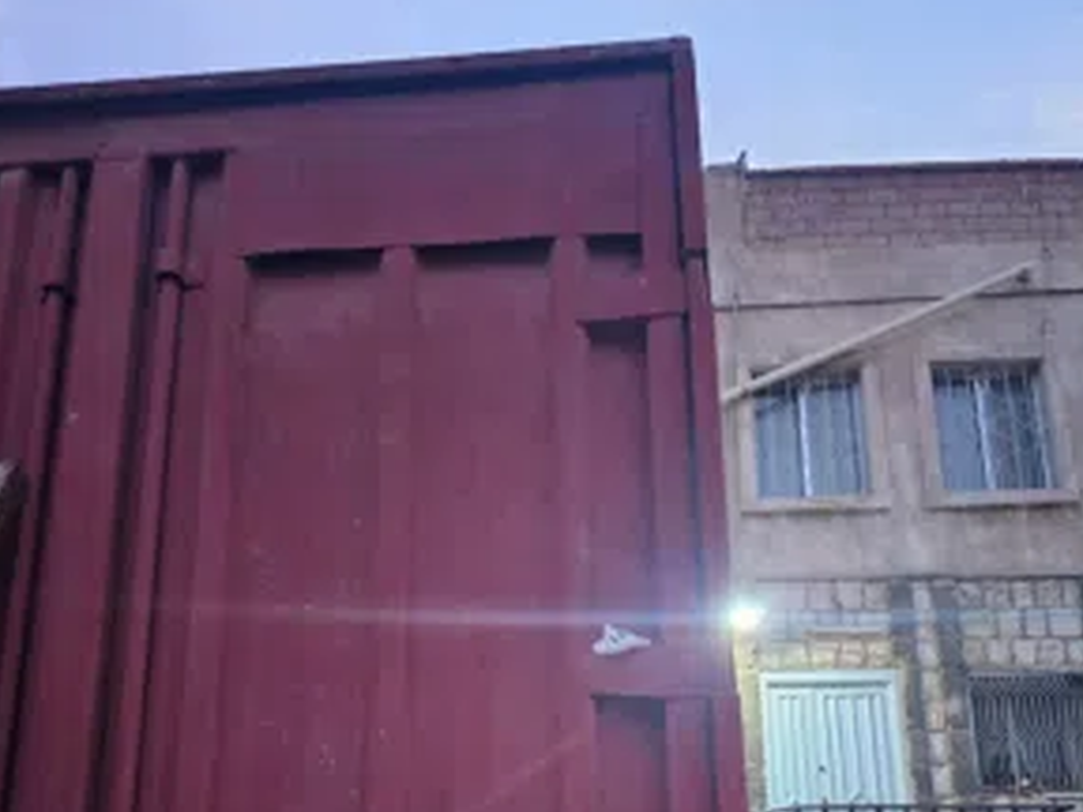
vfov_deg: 40.8
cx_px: 523
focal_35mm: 32
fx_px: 1001
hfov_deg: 56.8
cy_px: 729
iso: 1600
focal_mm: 6.3
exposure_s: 1/24
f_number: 1.7
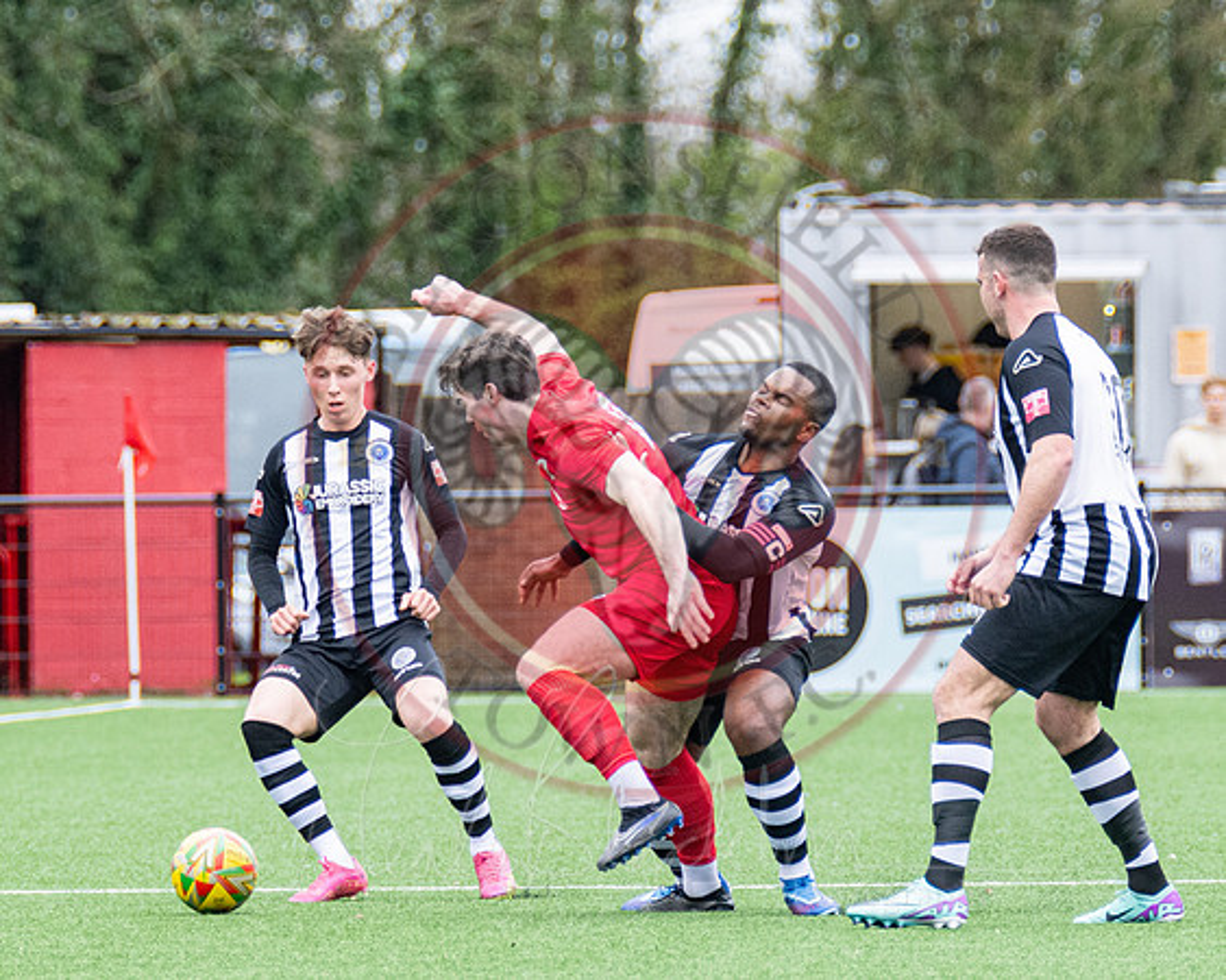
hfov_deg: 3.7
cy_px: 505
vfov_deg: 3.0
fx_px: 18799
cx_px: 416
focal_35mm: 518
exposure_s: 1/1000
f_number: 4
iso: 800
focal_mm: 200
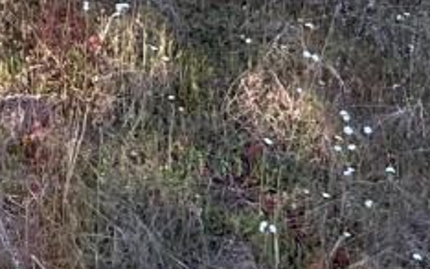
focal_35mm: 95
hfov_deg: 19.9
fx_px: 1113
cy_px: -351
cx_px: -149
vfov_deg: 11.6
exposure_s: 1/218
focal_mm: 2.22
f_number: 2.2
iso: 64
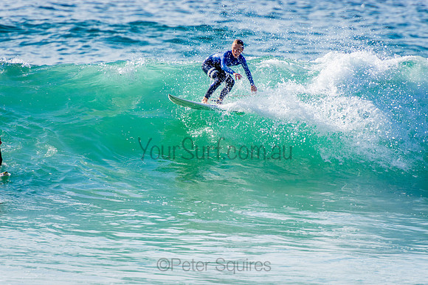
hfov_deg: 3.4
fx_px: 7135
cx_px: 214
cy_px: 142
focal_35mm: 600
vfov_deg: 2.3
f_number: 5.6
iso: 400
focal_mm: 400
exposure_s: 1/2000
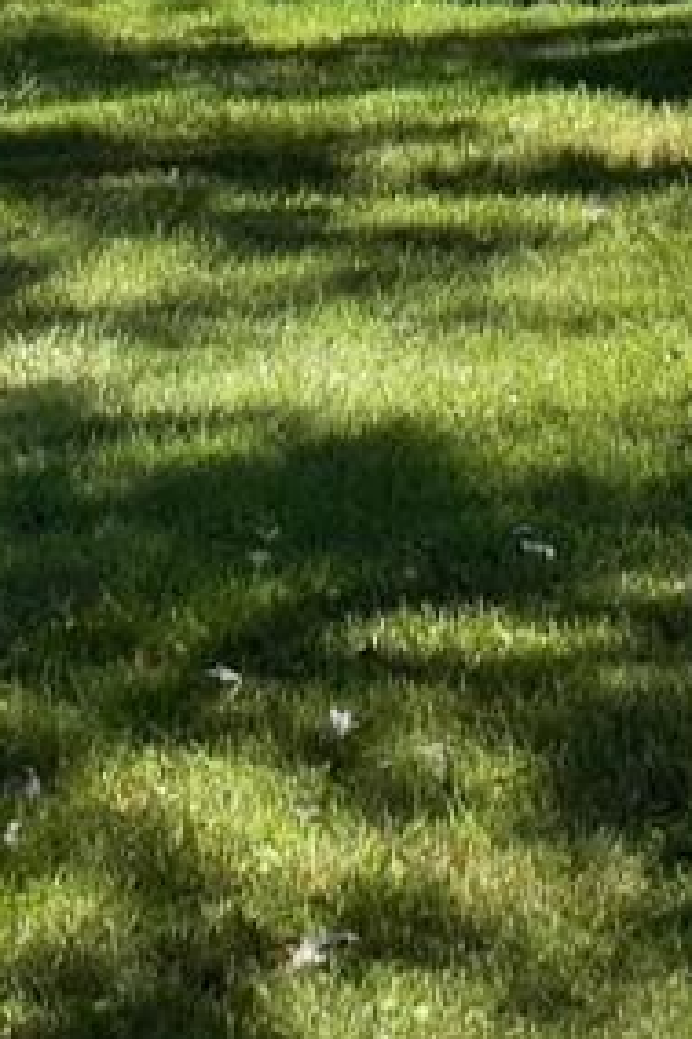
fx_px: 7621
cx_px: 377
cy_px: -1502
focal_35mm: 264
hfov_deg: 5.2
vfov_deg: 7.3
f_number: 2.8
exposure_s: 1/1250
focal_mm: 12.29
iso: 100
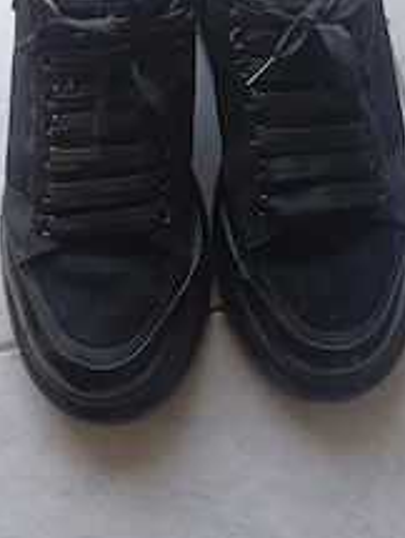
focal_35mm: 50
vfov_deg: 37.4
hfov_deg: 29.2
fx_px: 778
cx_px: 205
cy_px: 153
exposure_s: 1/50
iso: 176
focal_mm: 3.98
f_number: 1.8
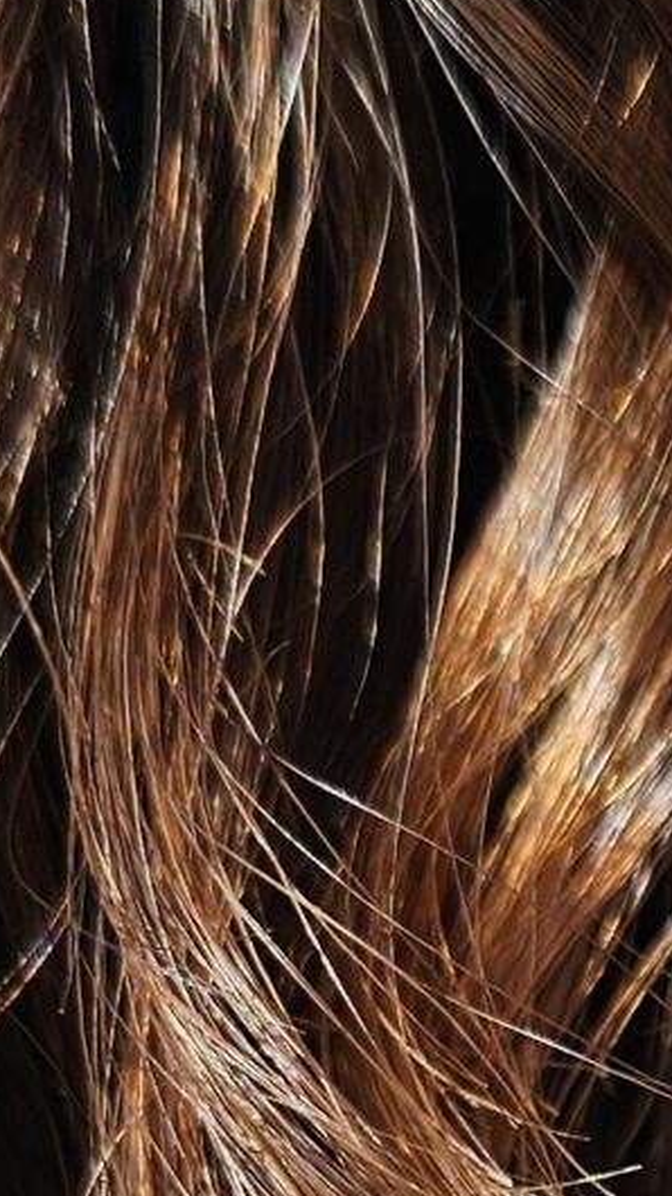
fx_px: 3834
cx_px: 746
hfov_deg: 9.9
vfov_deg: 16.6
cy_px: 1629
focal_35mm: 121
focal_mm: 6.3
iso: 10
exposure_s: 1/647
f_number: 1.7
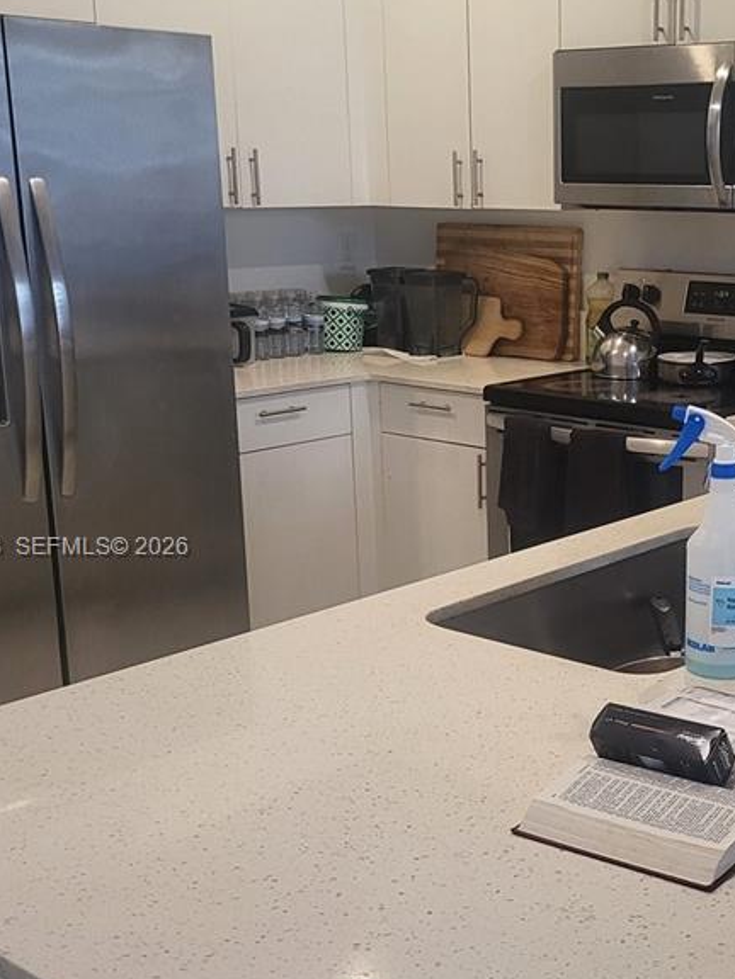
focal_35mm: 50
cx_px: 640
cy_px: 549
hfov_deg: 28.2
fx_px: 1416
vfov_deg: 38.1
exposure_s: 1/120
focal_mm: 5
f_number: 1.8
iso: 250
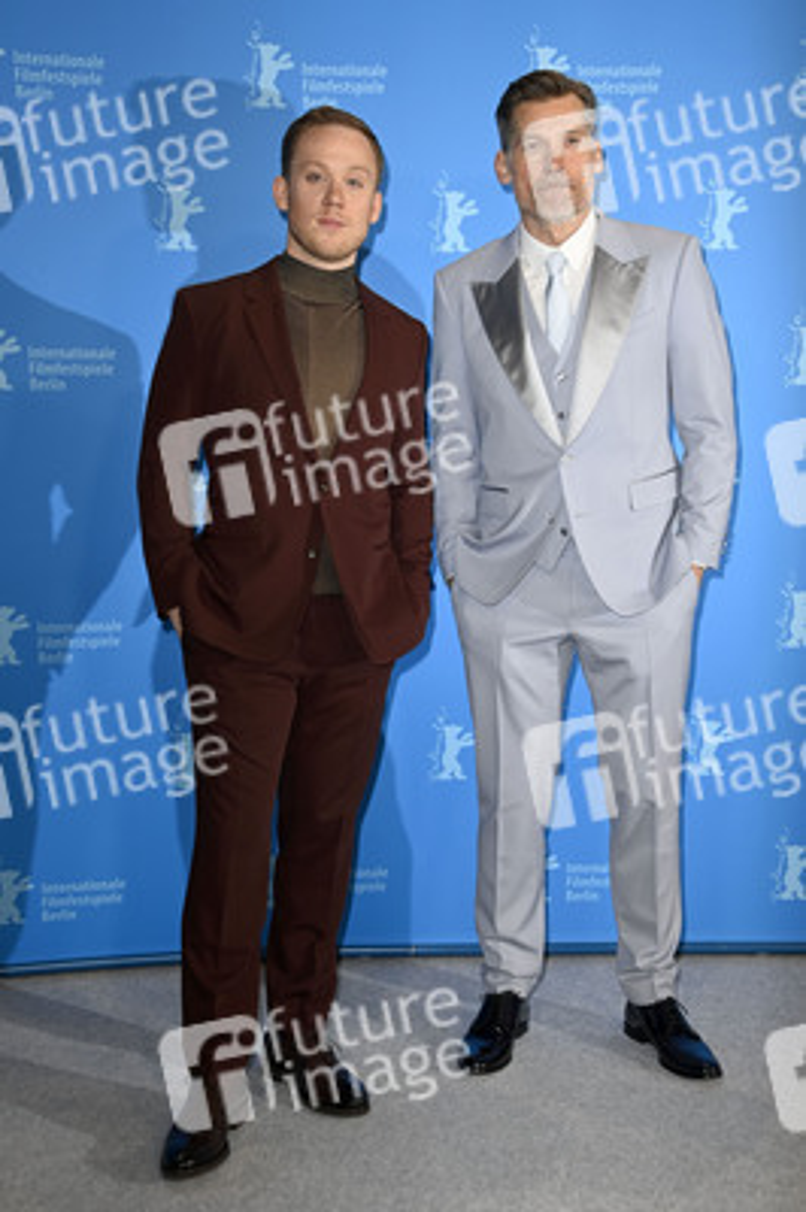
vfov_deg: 39.6
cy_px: 606
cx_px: 403
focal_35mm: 50
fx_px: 1682
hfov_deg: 26.9
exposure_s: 1/250
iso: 800
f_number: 5.6
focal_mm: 50
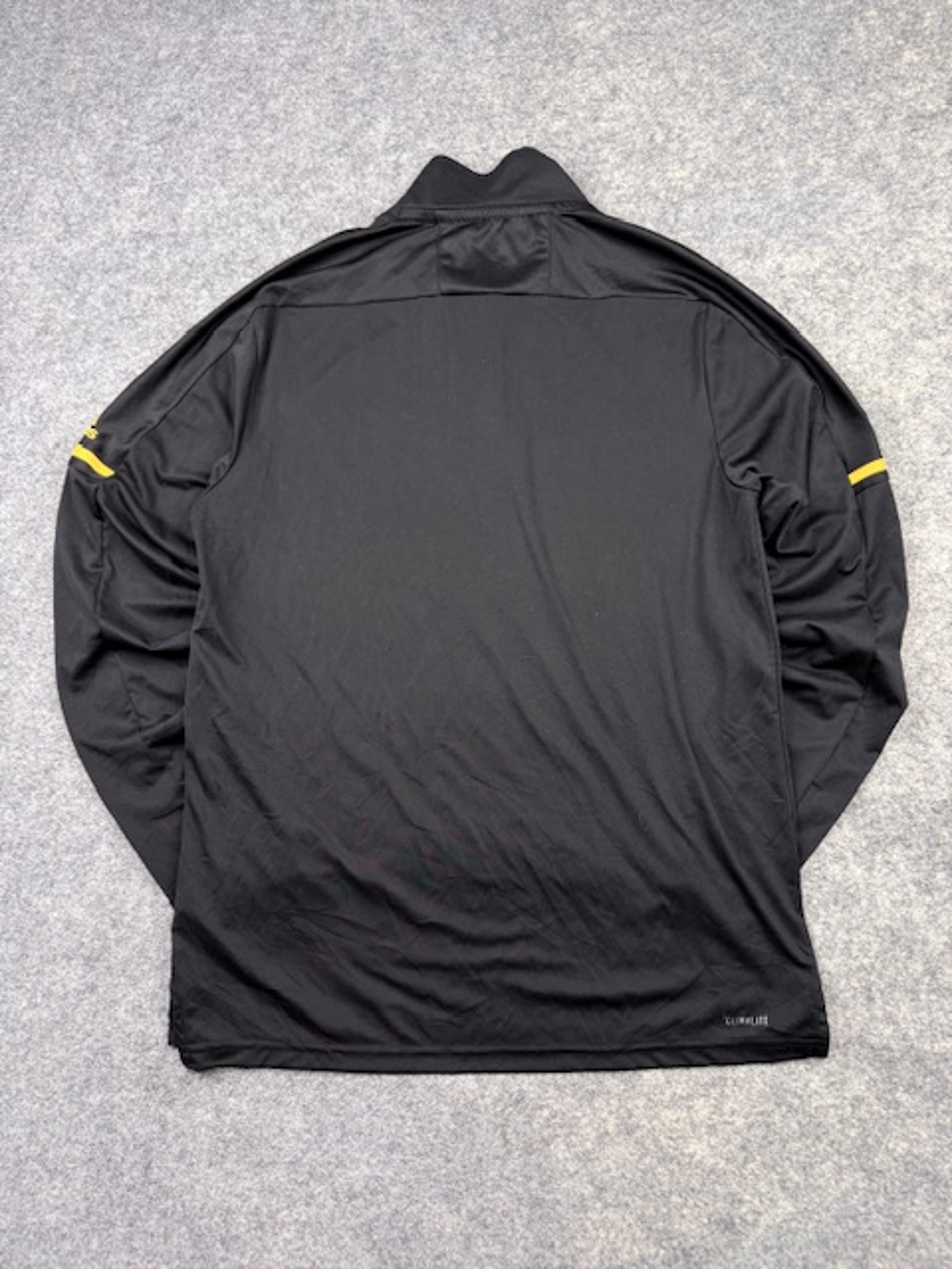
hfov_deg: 56.8
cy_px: 634
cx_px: 476
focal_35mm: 24
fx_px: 880
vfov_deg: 71.6
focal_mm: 6.76
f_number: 1.78
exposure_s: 1/100
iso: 160
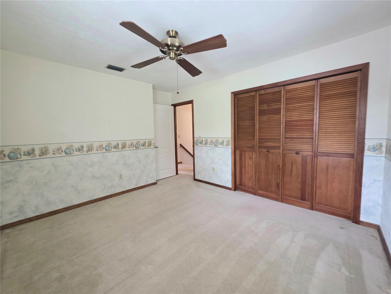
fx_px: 147
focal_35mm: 13
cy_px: 147
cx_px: 196
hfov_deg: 106.2
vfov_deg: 89.9
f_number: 1.9
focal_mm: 2.2
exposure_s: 1/60.2
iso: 250
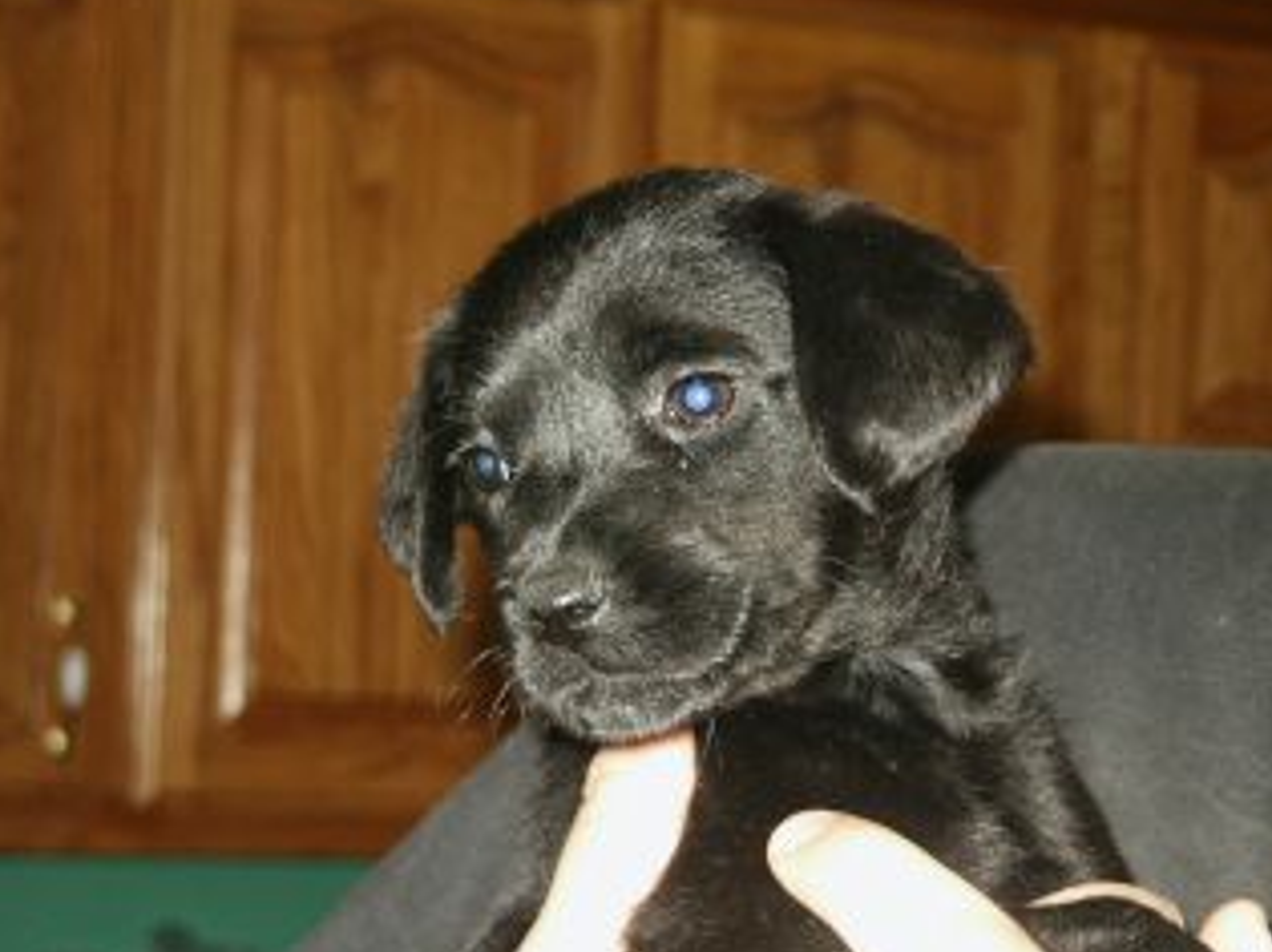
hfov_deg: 16.8
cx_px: 767
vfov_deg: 12.6
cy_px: 549
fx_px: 4298
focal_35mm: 117
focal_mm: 18.32
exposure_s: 1/90
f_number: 3.6
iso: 200
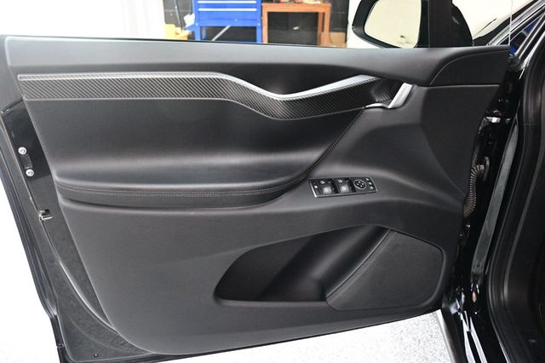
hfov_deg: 62.0
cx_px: 272
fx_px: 454
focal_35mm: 30
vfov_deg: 43.6
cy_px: 182
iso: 3600
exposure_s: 1/60
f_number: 3.5
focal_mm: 20
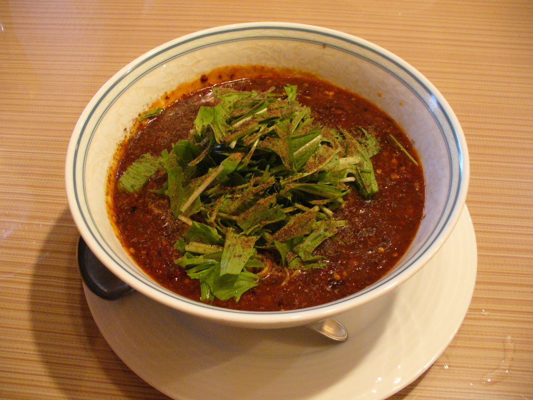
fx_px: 570
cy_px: 200
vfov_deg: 38.7
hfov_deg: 50.1
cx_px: 266
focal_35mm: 37
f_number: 2.8
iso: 400
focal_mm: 6.1
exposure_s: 1/30
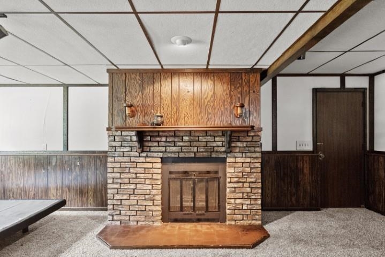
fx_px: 214
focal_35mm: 20
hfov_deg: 84.0
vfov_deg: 62.0
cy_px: 128
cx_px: 192
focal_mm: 20
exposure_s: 1/20
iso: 6400
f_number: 6.3
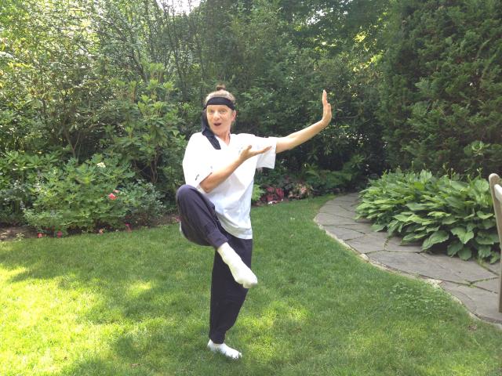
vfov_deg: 40.7
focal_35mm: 35
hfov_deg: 52.6
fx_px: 508
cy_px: 188
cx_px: 251
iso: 80
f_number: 2.4
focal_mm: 4.28
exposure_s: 1/187
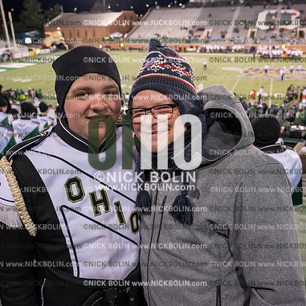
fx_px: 310
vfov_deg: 52.5
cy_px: 153
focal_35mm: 31
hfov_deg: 52.5
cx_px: 145
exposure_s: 1/640
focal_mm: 24
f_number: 4.5
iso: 5000
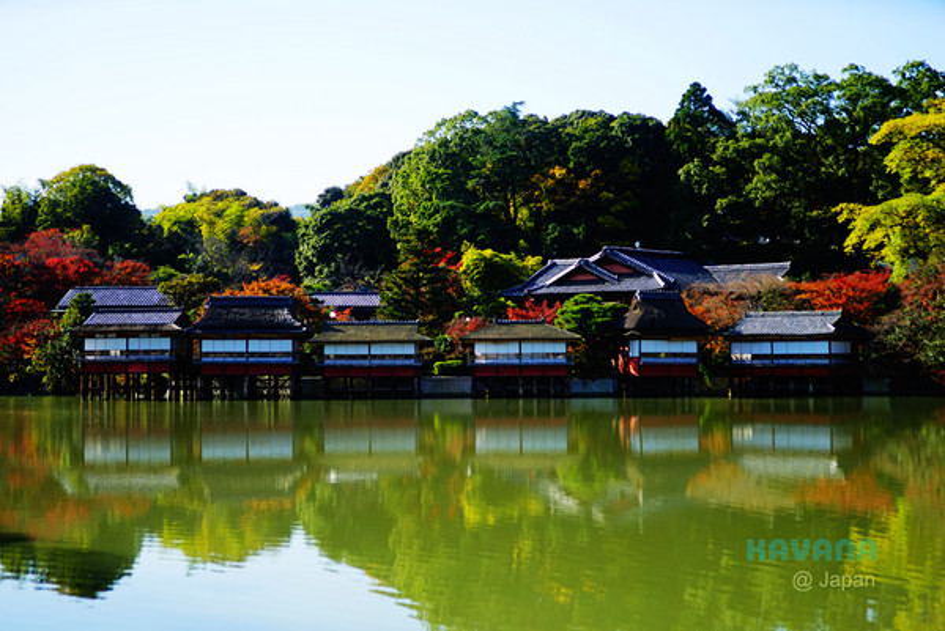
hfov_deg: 33.4
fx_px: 1576
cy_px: 316
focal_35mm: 60
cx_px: 472
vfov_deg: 22.7
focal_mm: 60
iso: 100
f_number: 2.8
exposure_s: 1/800
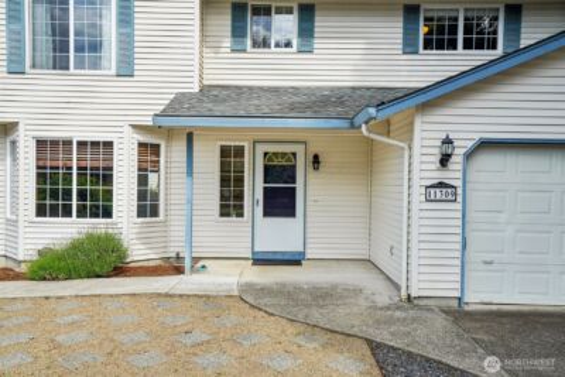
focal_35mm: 32
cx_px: 282
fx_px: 502
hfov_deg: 58.7
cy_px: 188
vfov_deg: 41.1
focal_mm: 32
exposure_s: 1/800
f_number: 8
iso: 400
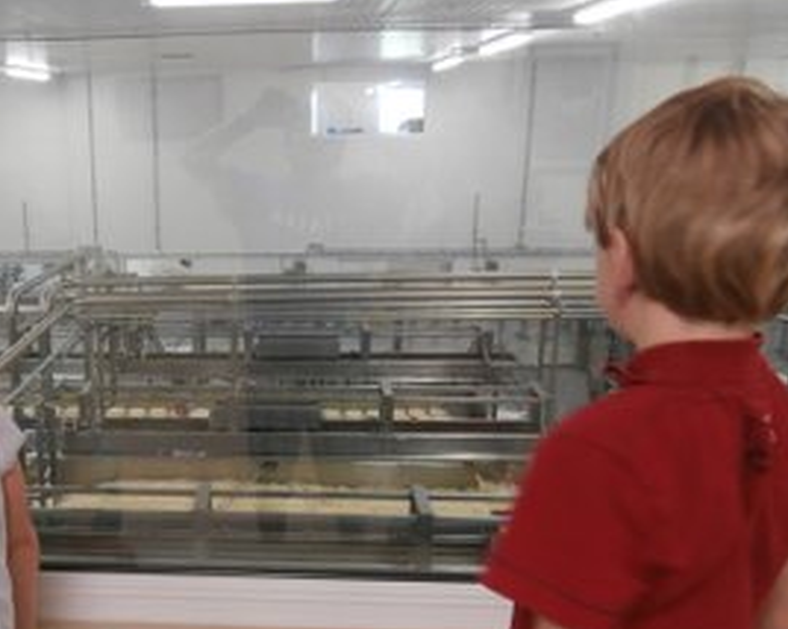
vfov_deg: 35.4
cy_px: 403
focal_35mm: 42
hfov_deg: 42.3
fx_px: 979
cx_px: 185
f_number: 3
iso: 200
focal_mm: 4.2
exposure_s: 1/20
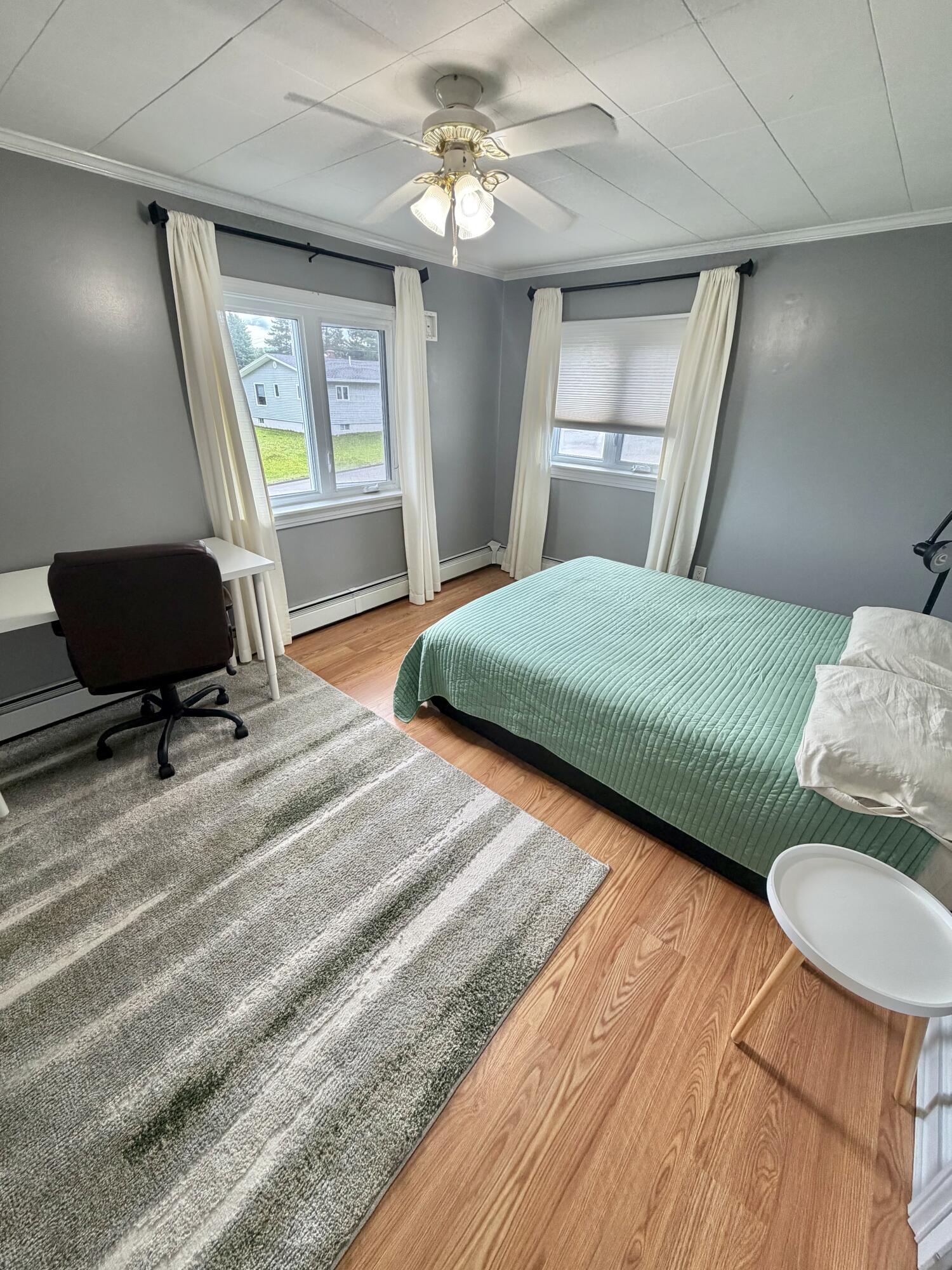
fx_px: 513
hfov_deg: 85.7
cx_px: 476
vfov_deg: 102.1
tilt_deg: -25.0
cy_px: 635
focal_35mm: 14
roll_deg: -1.6
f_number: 2.2
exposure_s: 1/120
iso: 200
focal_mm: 2.22
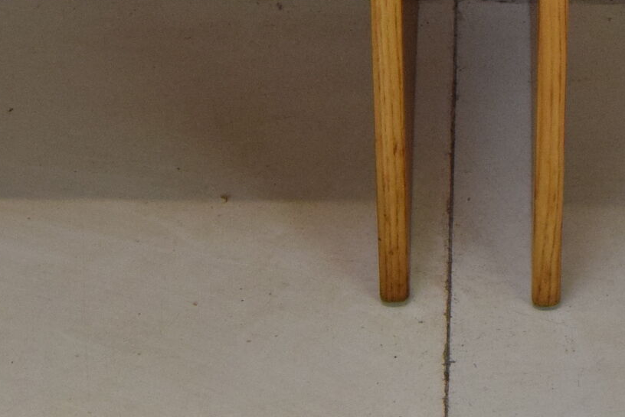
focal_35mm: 220
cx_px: 460
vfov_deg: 6.2
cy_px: -250
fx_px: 3821
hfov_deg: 9.3
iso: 1600
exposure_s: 1/320
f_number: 9
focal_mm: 40
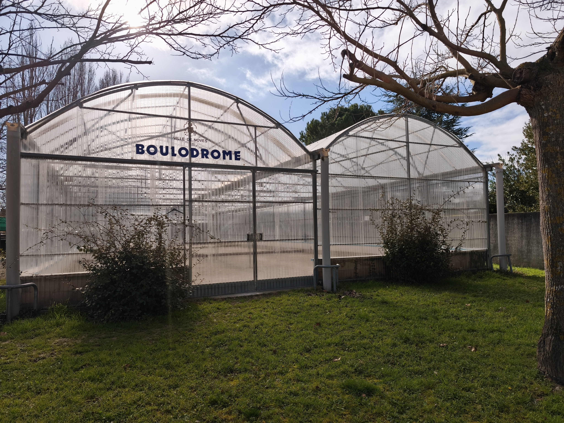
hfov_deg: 73.9
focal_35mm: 23
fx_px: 375
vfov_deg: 58.9
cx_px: 282
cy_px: 212
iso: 50
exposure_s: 1/1717
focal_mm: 6.57
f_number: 1.6
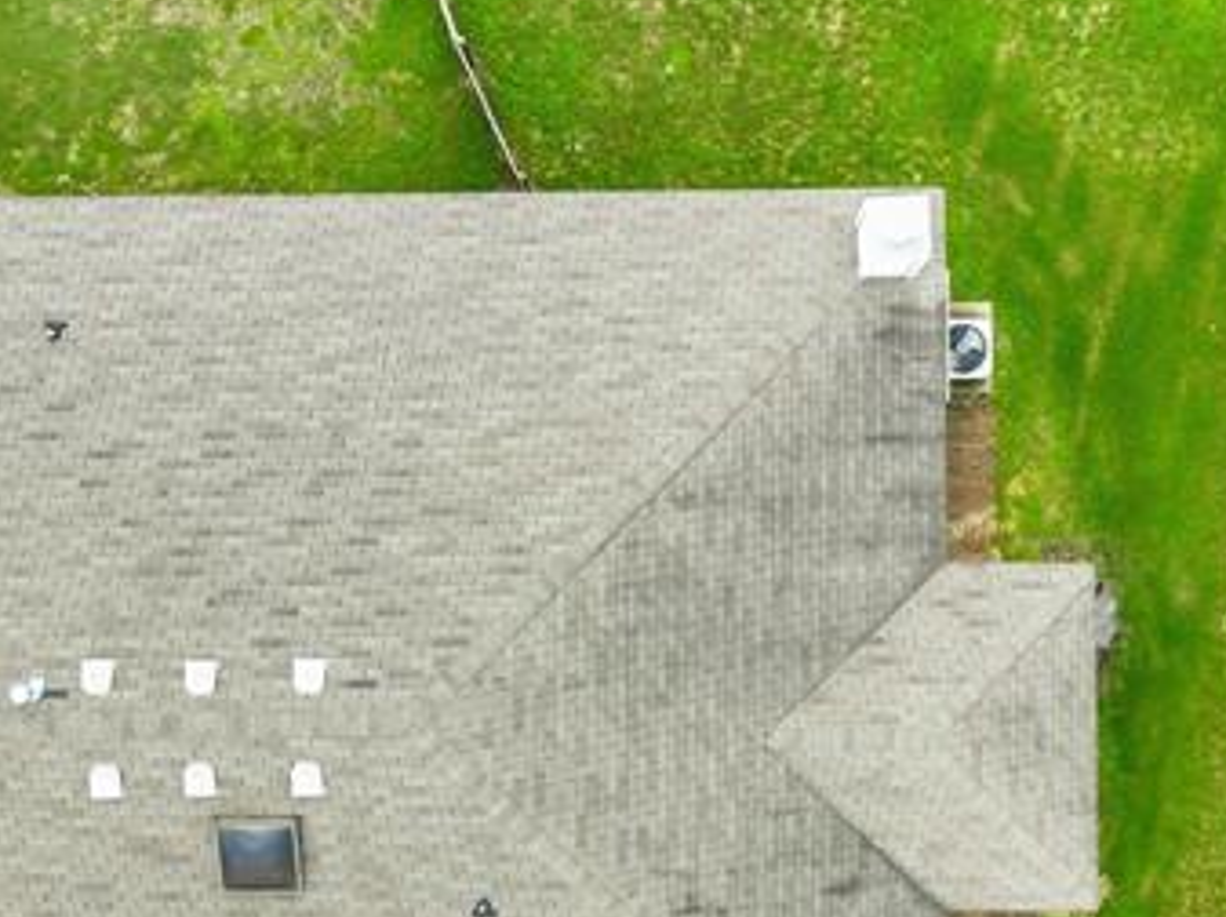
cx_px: 575
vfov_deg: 20.1
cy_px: 522
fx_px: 2583
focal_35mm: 73
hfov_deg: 26.7
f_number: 2.8
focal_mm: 12.29
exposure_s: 1/500
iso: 100
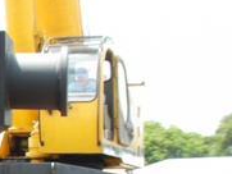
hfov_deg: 13.4
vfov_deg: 10.8
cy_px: 220
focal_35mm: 134
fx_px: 899
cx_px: -168
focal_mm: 6.3
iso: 50
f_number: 3.5
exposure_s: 1/162
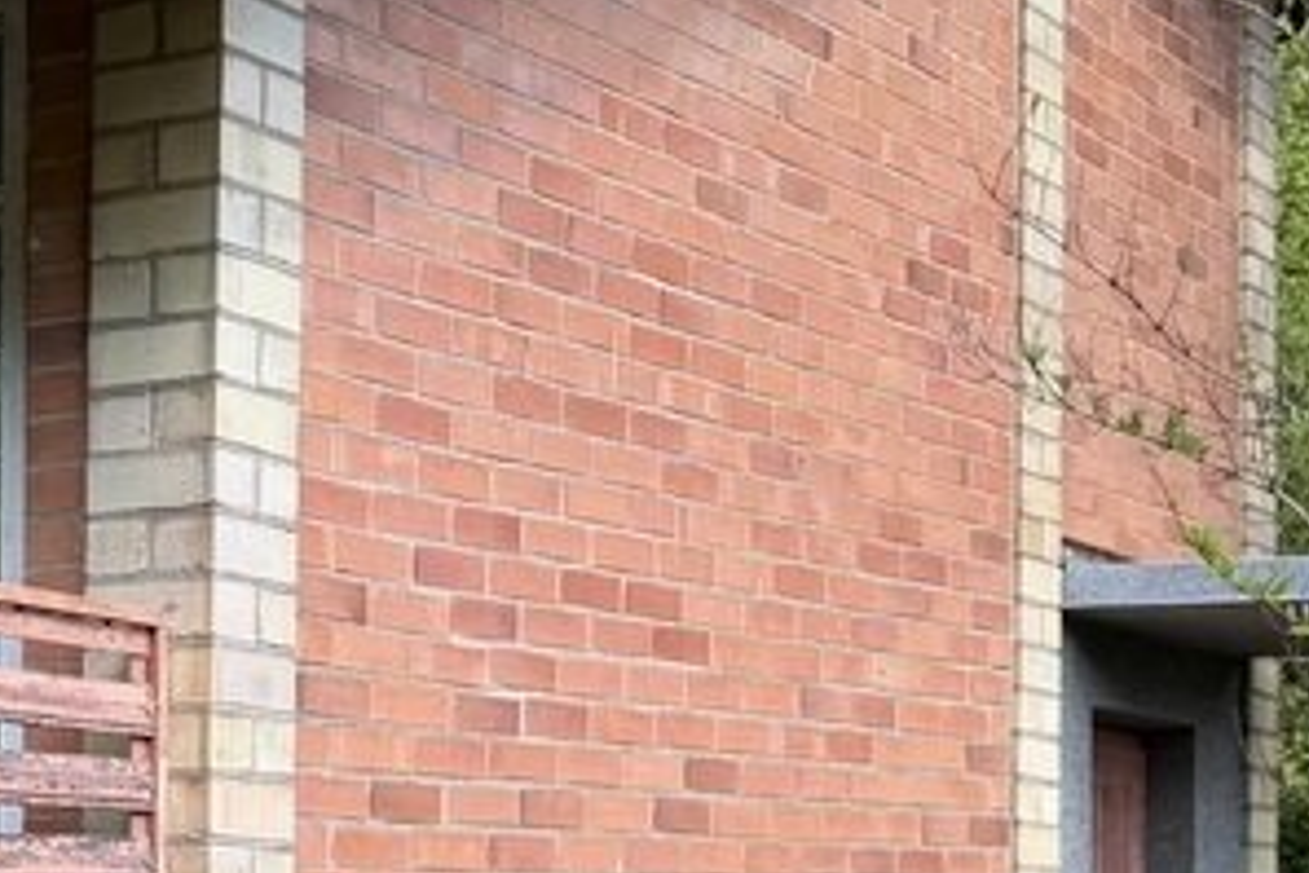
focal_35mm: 86
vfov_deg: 15.6
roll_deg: -0.4
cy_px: 860
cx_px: -101
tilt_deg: +1.3
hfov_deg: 22.4
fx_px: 3127
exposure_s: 1/765
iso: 80
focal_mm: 6.76
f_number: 1.78
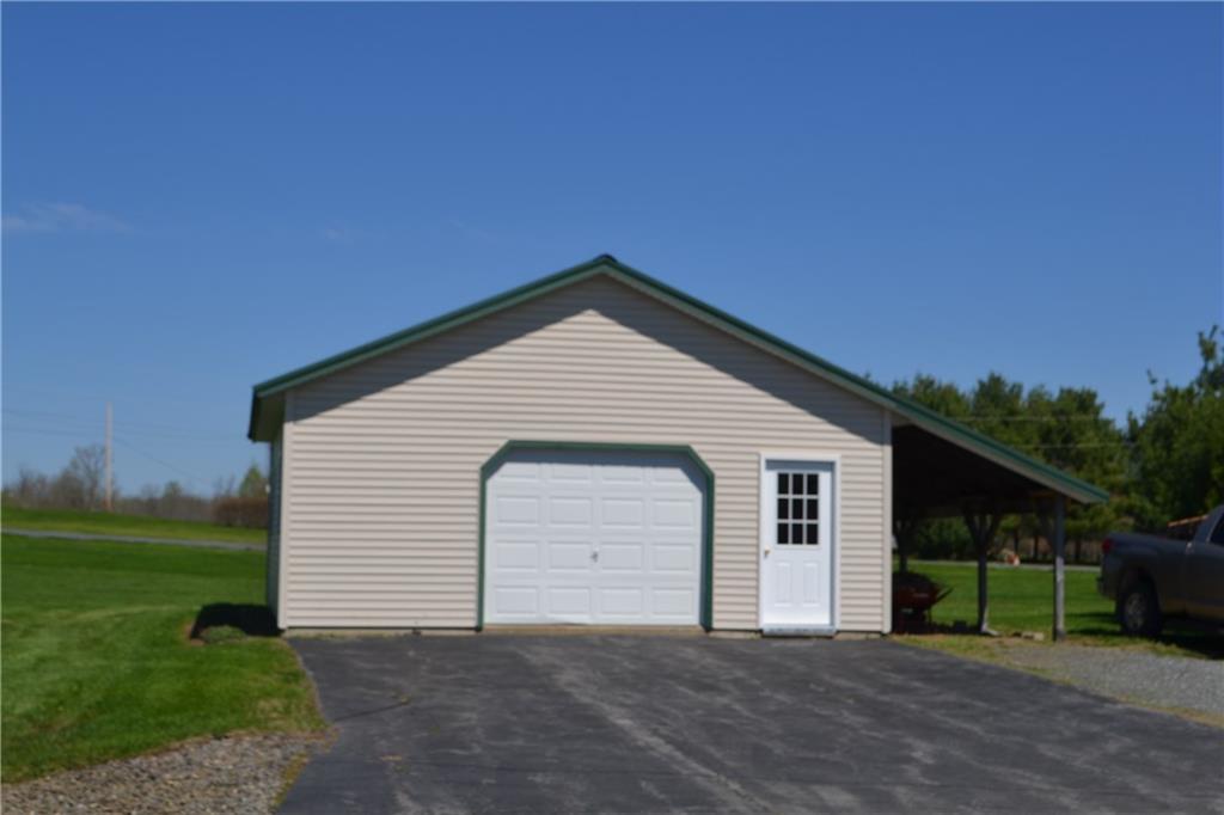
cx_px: 612
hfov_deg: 38.9
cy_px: 408
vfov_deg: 26.5
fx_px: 1733
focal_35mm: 51
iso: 100
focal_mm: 34
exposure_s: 1/400
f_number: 10
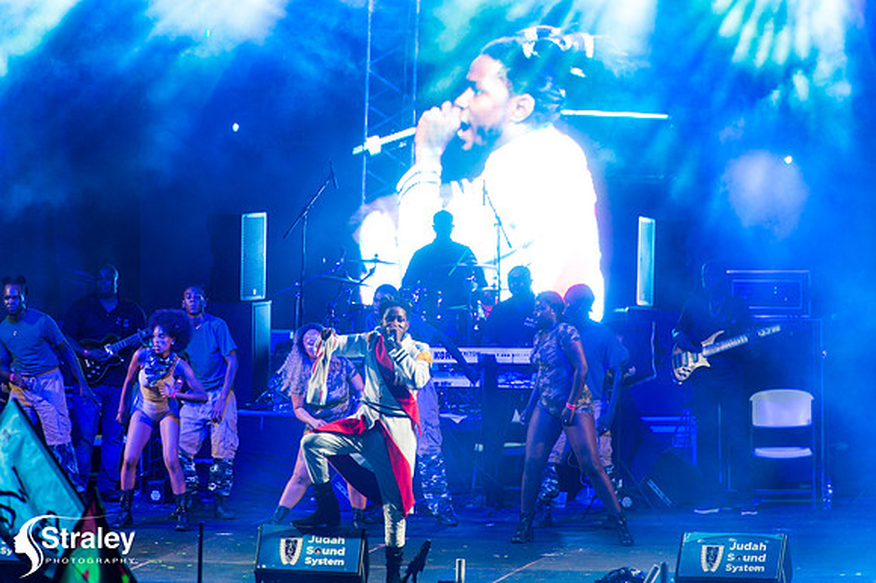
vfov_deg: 4.0
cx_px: 438
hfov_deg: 6.1
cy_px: 292
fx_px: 8268
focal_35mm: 340
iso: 2500
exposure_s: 1/200
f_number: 5.6
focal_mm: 340
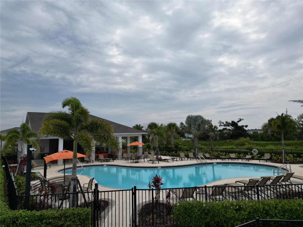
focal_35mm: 24
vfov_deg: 56.8
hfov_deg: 71.6
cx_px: 152
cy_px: 114
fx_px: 210
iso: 110
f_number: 1.7
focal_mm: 6.72
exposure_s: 1/4000
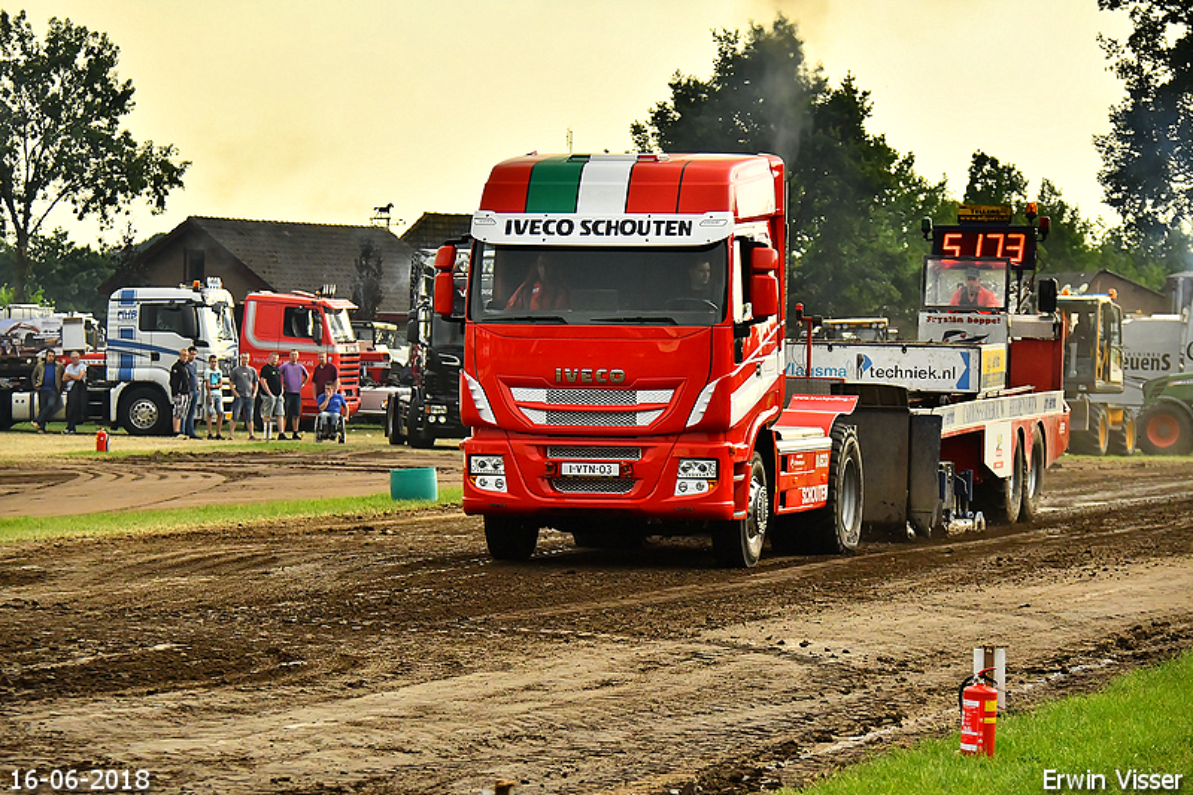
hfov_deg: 12.2
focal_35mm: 168
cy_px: 398
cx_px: 596
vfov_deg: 8.2
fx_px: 5566
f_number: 5.6
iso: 1250
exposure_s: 1/4000
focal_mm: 112
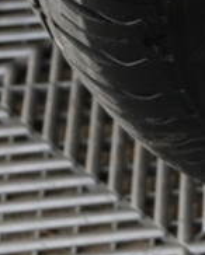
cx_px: 586
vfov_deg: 7.1
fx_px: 1893
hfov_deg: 5.8
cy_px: -418
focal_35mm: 250
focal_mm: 20
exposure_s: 1/30
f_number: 3.8
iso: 800
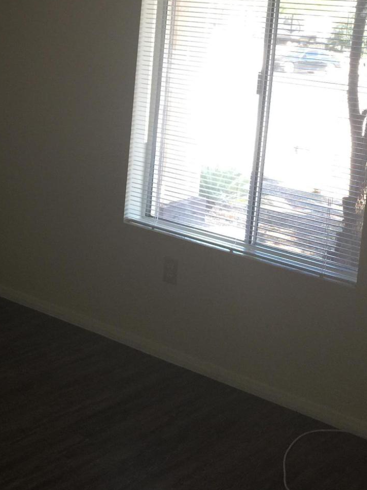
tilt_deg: -9.1
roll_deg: -3.4
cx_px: 91
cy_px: 138
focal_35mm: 61
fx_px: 862
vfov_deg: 31.3
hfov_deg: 23.8
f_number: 2.2
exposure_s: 1/30
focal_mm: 4.15
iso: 40
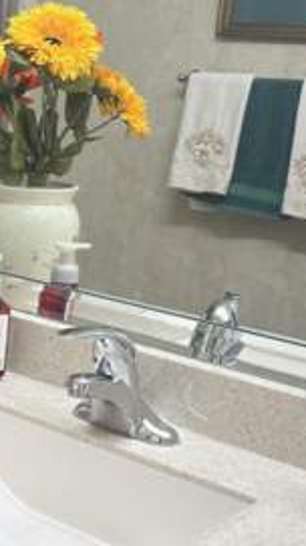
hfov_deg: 17.4
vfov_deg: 31.4
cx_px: -18
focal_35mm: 67
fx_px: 969
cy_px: 320
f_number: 1.5
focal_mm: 5.7
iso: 50
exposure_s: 1/120
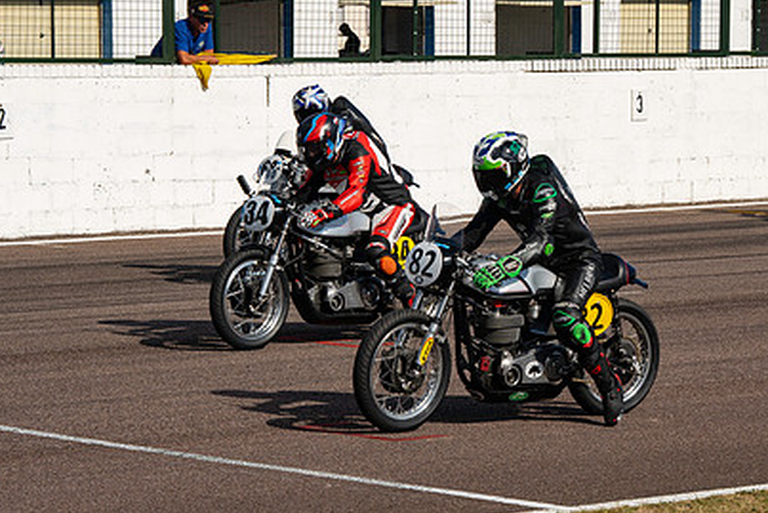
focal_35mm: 170
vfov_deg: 8.1
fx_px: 3628
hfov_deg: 12.1
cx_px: 461
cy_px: 231
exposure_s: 1/320
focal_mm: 110
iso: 125
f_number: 14
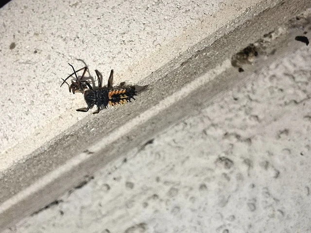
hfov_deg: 69.4
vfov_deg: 54.9
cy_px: 116
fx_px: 225
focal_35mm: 25
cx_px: 156
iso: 40
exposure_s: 1/213
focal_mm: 2.13
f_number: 2.4
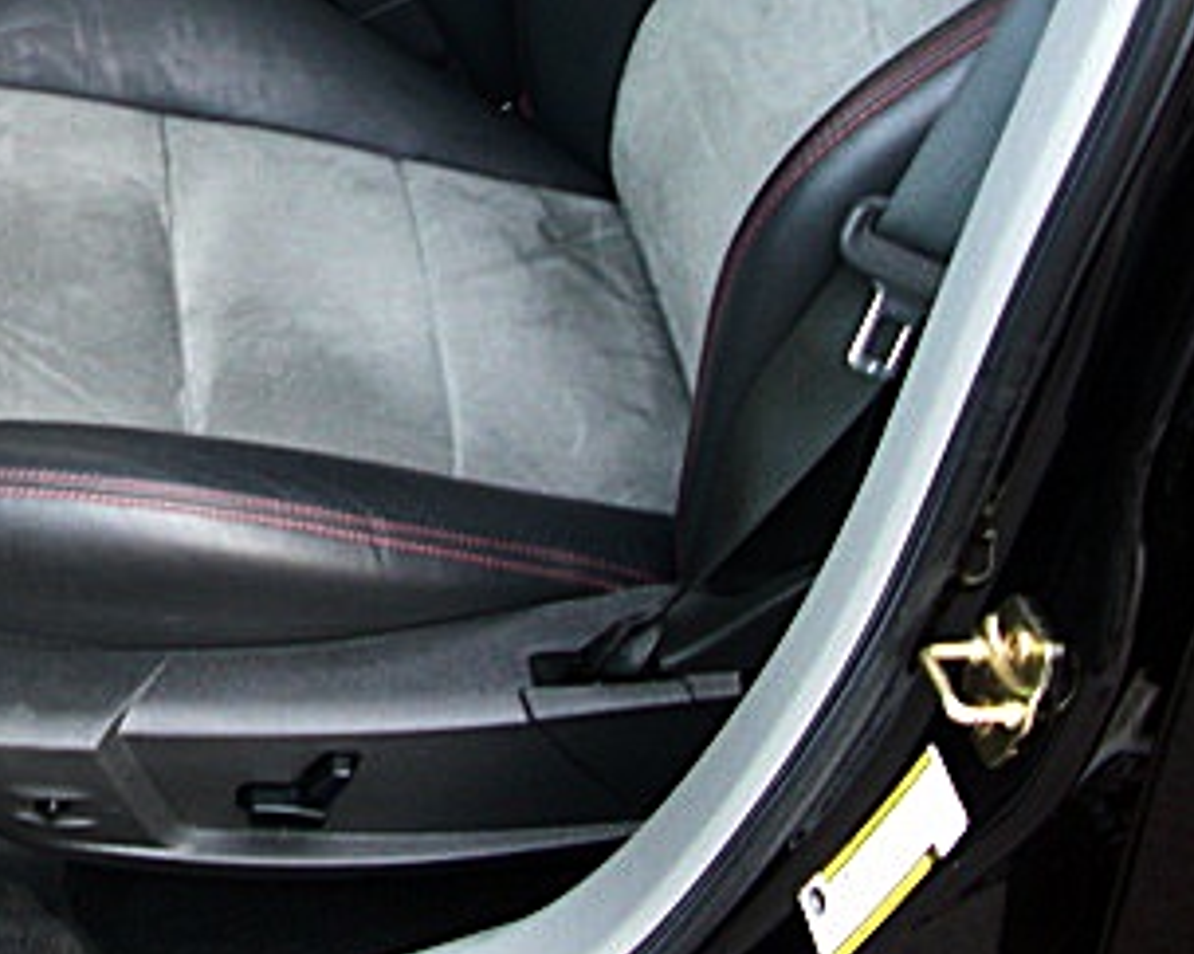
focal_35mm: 74
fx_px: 2614
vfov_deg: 20.1
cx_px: -24
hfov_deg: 24.5
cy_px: 27
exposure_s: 1/60
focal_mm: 6.3
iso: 200
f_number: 2.8
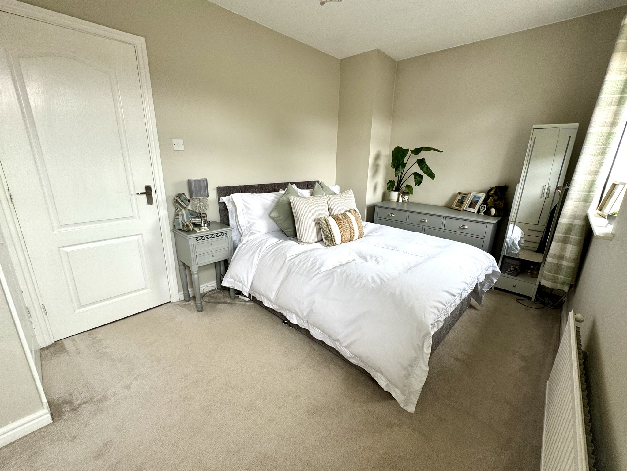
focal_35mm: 14
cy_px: 236
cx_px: 314
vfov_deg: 85.7
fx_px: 254
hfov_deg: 102.1
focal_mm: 2.22
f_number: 2.2
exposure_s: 1/99
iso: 64
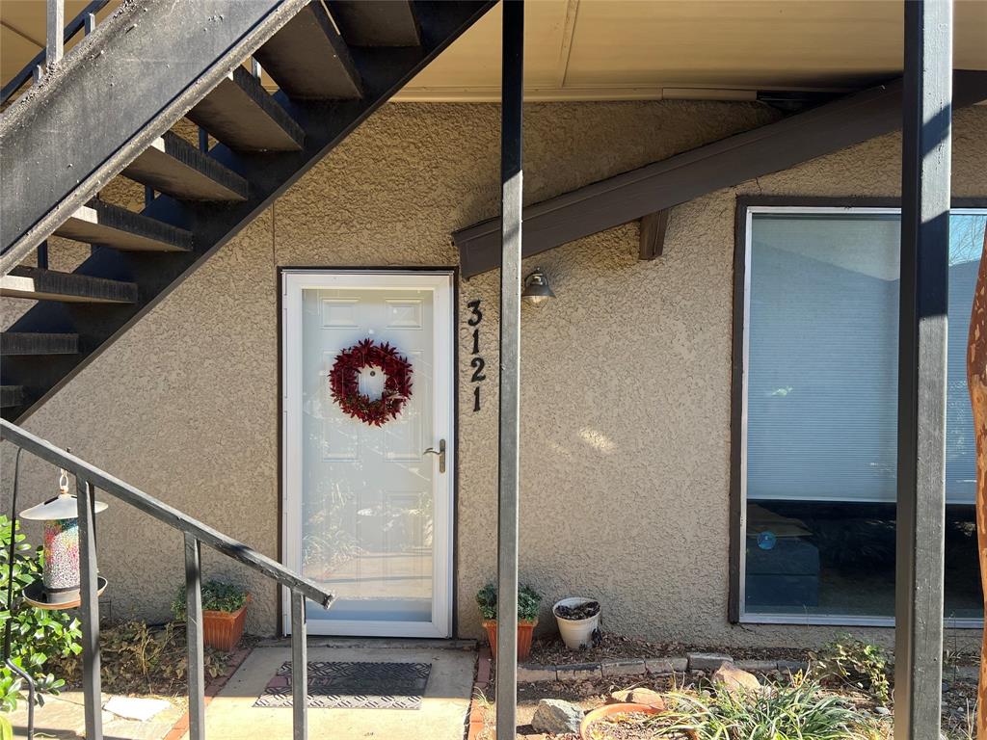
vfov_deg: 53.1
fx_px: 741
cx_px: 494
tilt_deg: -2.9
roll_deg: +0.1
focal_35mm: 26
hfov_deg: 67.3
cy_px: 370
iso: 40
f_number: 1.5
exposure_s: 1/285
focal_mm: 5.7
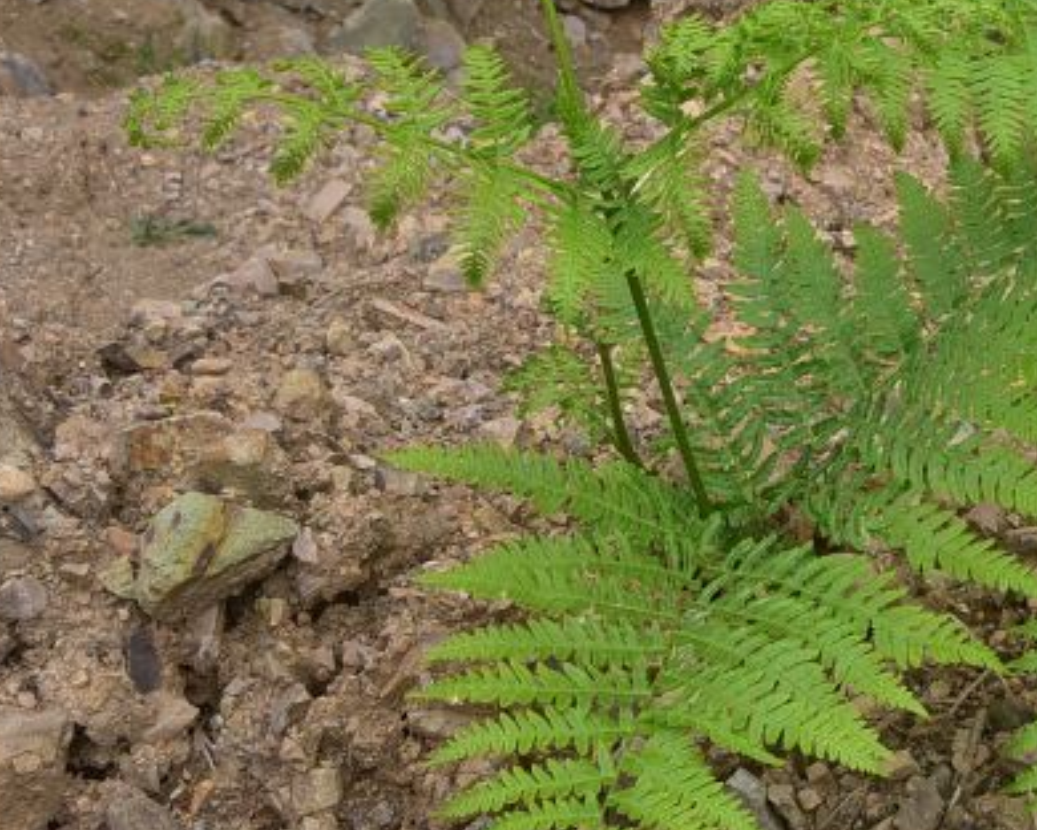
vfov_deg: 15.2
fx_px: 3069
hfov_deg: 18.2
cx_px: 1263
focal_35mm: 100
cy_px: 49
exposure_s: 1/125
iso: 320
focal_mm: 32
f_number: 18
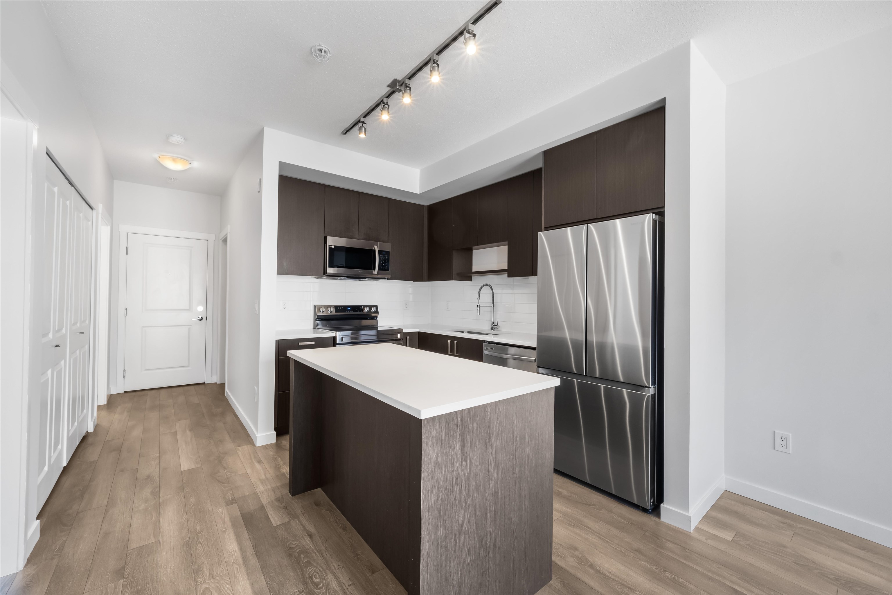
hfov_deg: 106.3
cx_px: 446
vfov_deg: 83.3
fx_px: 334
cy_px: 298
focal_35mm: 14
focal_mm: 9
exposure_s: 1/1.67
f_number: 9
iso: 250
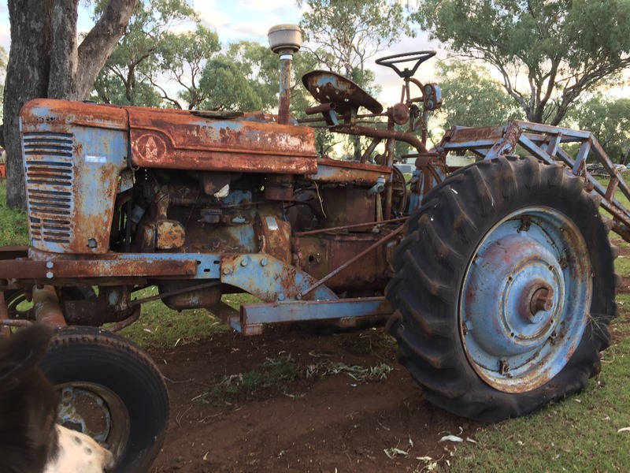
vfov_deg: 48.2
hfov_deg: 61.7
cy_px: 236
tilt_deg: -5.3
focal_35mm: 29
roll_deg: -1.0
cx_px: 315
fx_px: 528
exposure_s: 1/50
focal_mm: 4.15
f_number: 2.2
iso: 32
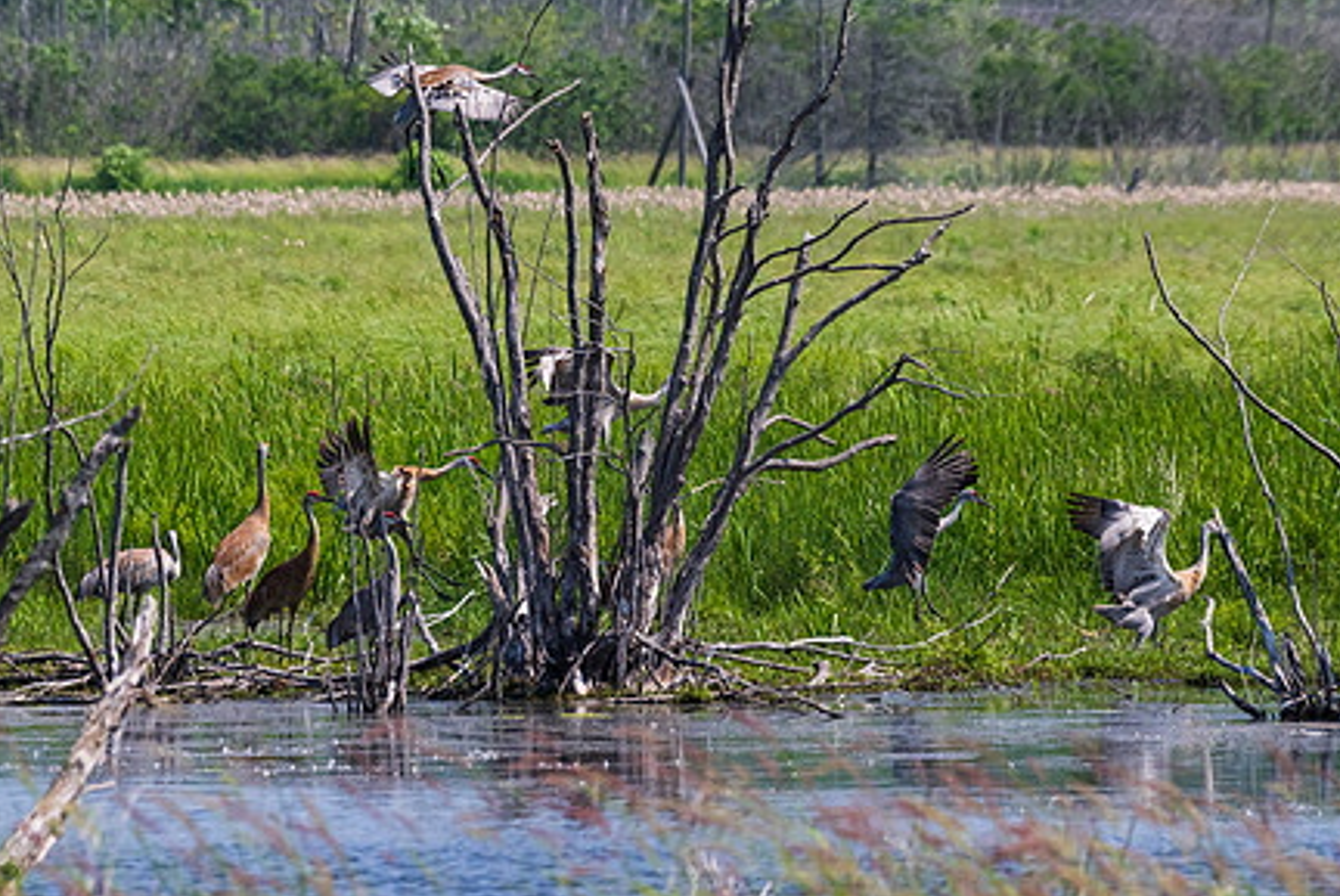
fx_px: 21648
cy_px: 315
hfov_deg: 3.5
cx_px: 518
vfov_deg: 2.4
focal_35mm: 581
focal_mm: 400
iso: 1100
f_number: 9
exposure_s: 1/2000
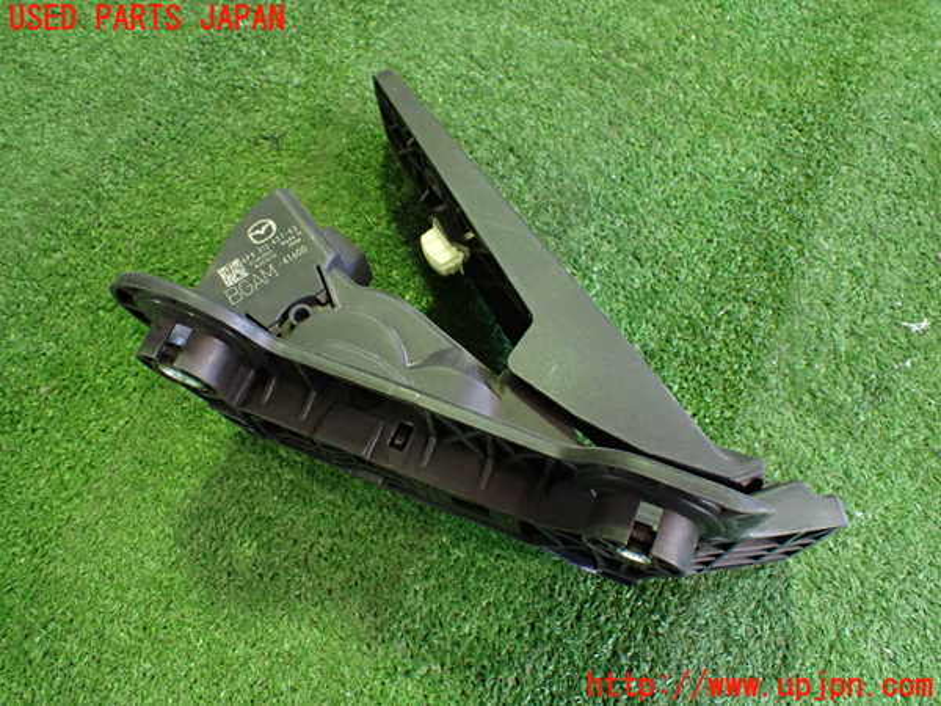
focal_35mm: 30
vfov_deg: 46.8
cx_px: 470
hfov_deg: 60.0
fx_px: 816
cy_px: 353
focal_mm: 5.4
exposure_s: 1/40
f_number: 2.3
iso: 800
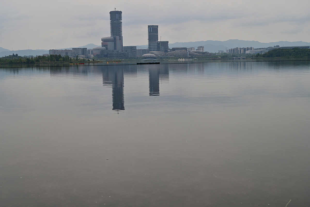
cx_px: 155
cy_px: 104
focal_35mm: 53
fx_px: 456
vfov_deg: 25.5
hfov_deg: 37.5
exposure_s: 1/6
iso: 64
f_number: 8
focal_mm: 53
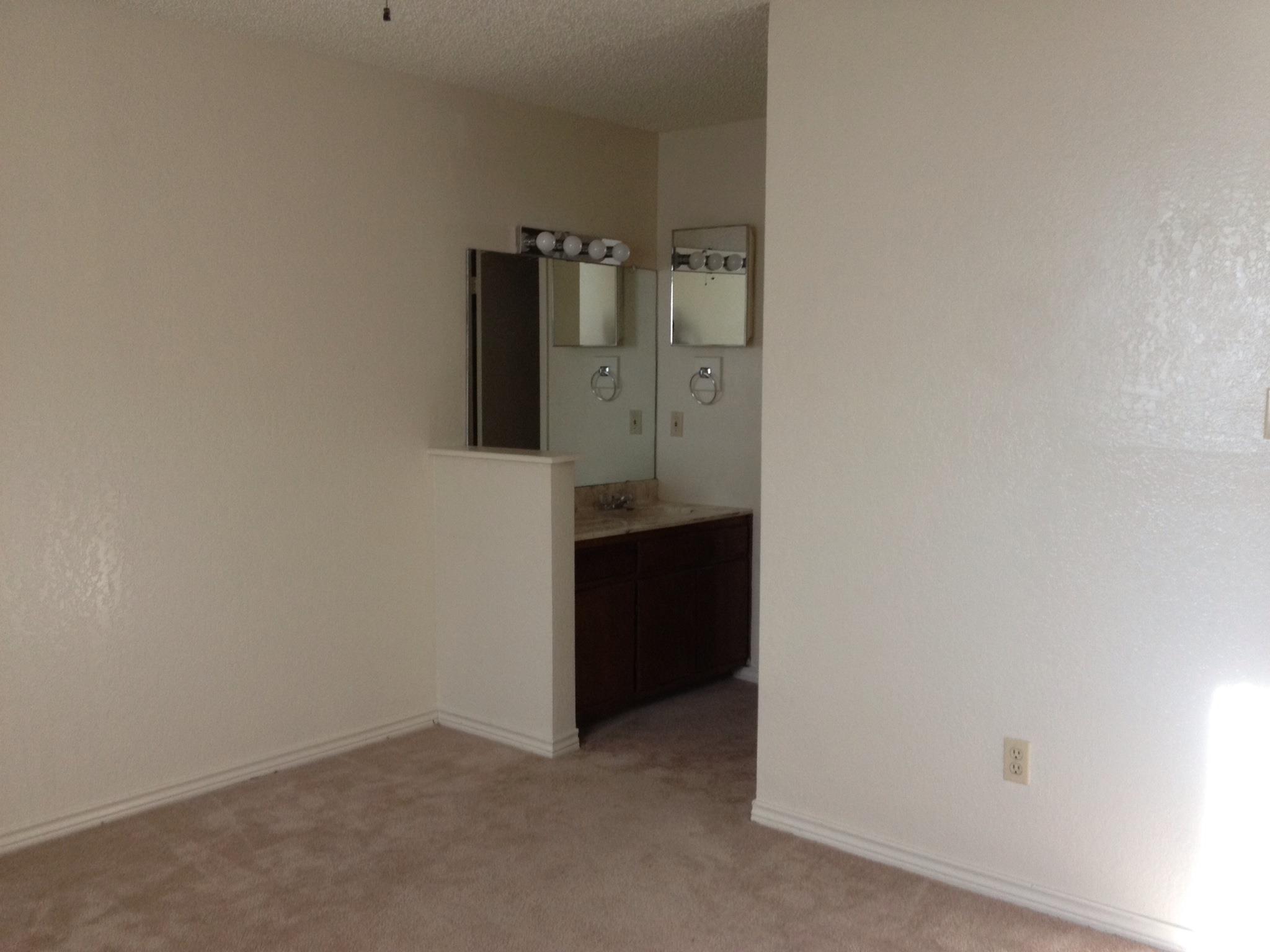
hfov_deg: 52.6
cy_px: 476
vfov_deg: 40.7
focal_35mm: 35
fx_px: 1284
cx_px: 635
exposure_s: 1/20
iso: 100
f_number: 2.4
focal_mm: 4.28
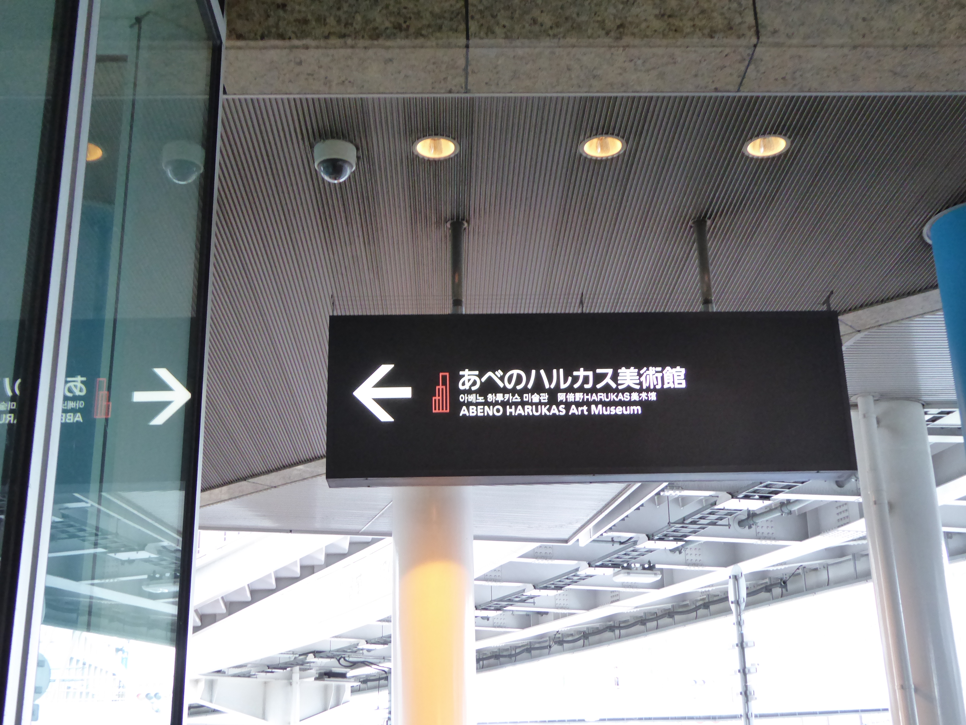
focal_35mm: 46
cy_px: 362
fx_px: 1284
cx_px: 483
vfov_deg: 31.5
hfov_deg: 41.2
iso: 800
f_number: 3.9
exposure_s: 1/50
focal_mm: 7.8
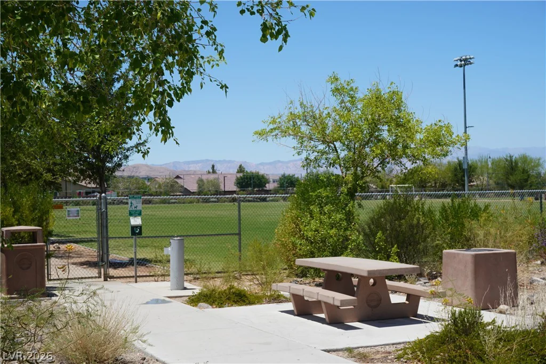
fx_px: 910
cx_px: 273
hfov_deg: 33.4
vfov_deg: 22.6
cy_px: 182
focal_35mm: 60
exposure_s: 1/200
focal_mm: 40
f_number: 11
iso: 100
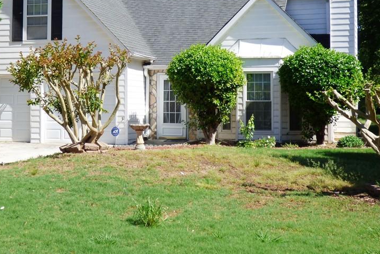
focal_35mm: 68
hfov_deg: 29.5
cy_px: 69
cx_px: 145
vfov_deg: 19.9
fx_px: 718
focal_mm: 8.24
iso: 100
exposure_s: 1/800
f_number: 3.8
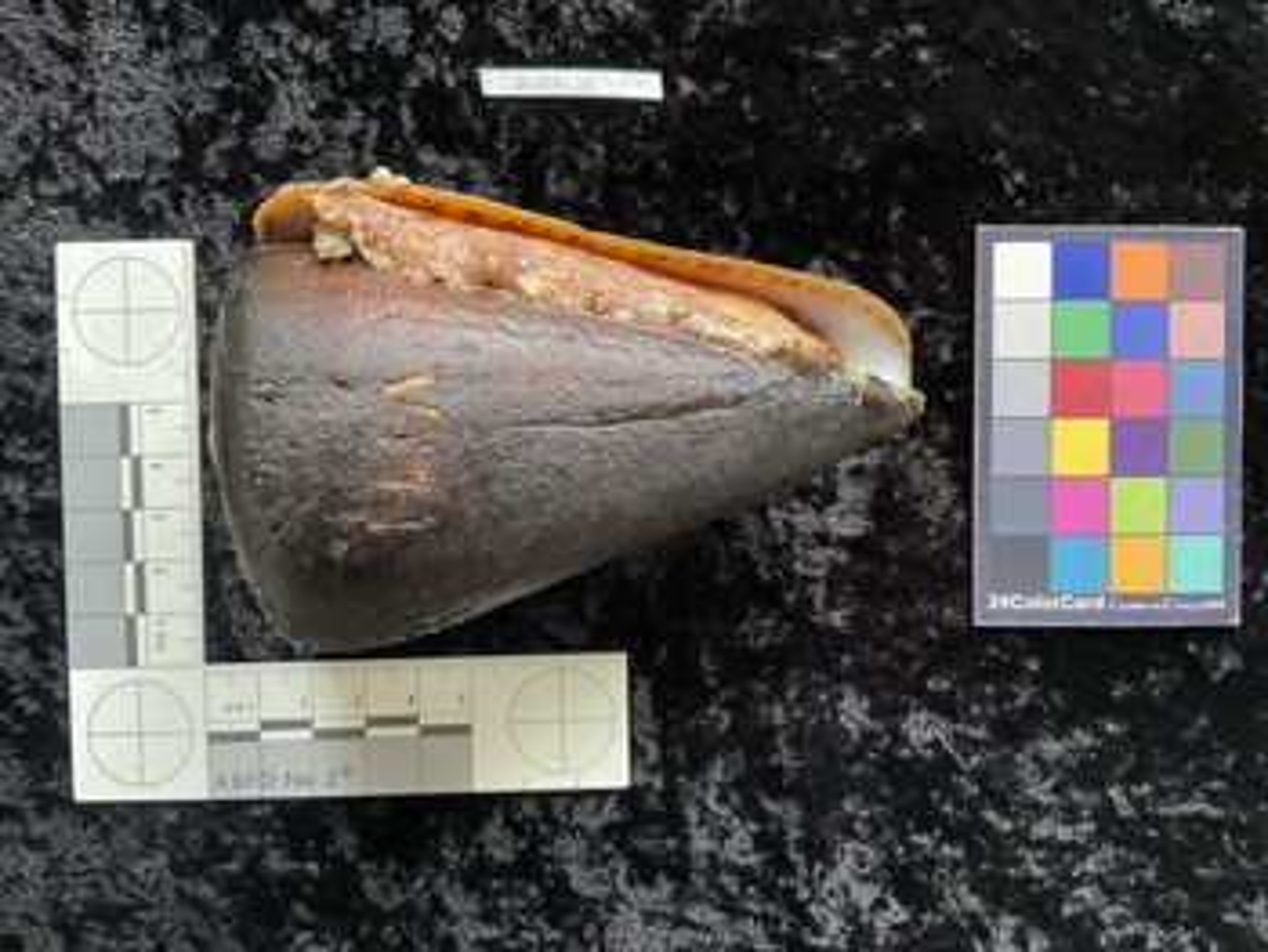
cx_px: 634
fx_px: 1063
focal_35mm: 29
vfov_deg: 48.3
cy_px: 476
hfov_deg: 61.6
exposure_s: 1/40
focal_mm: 3
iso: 250
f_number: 1.8
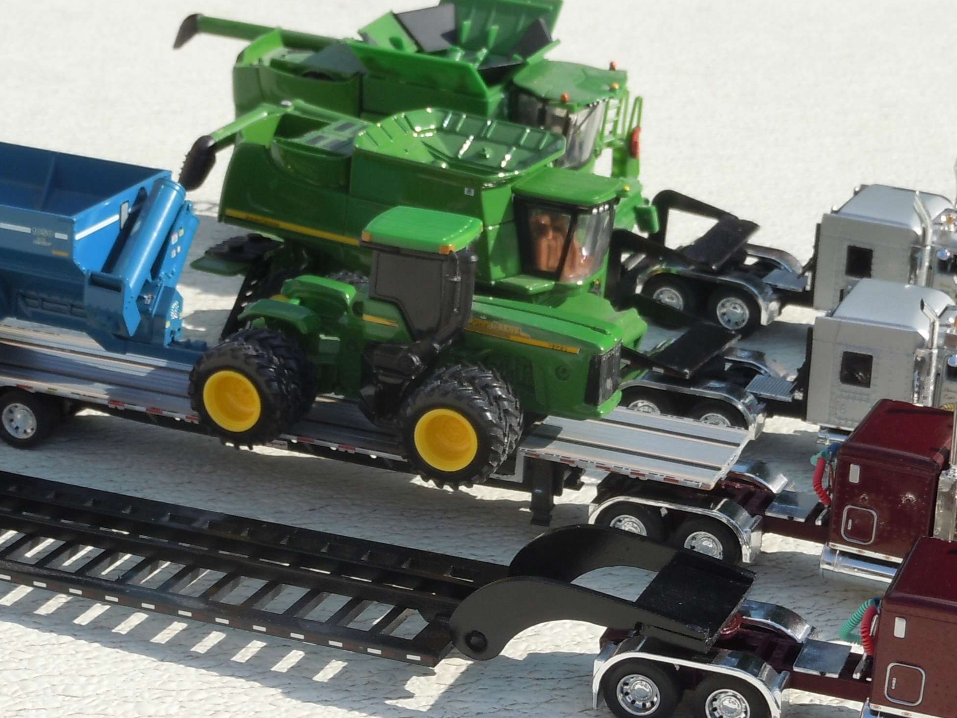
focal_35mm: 105
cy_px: 464
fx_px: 2903
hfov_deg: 18.7
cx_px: 435
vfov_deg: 14.1
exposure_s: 1/400
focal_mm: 11.2
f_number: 5
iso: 100
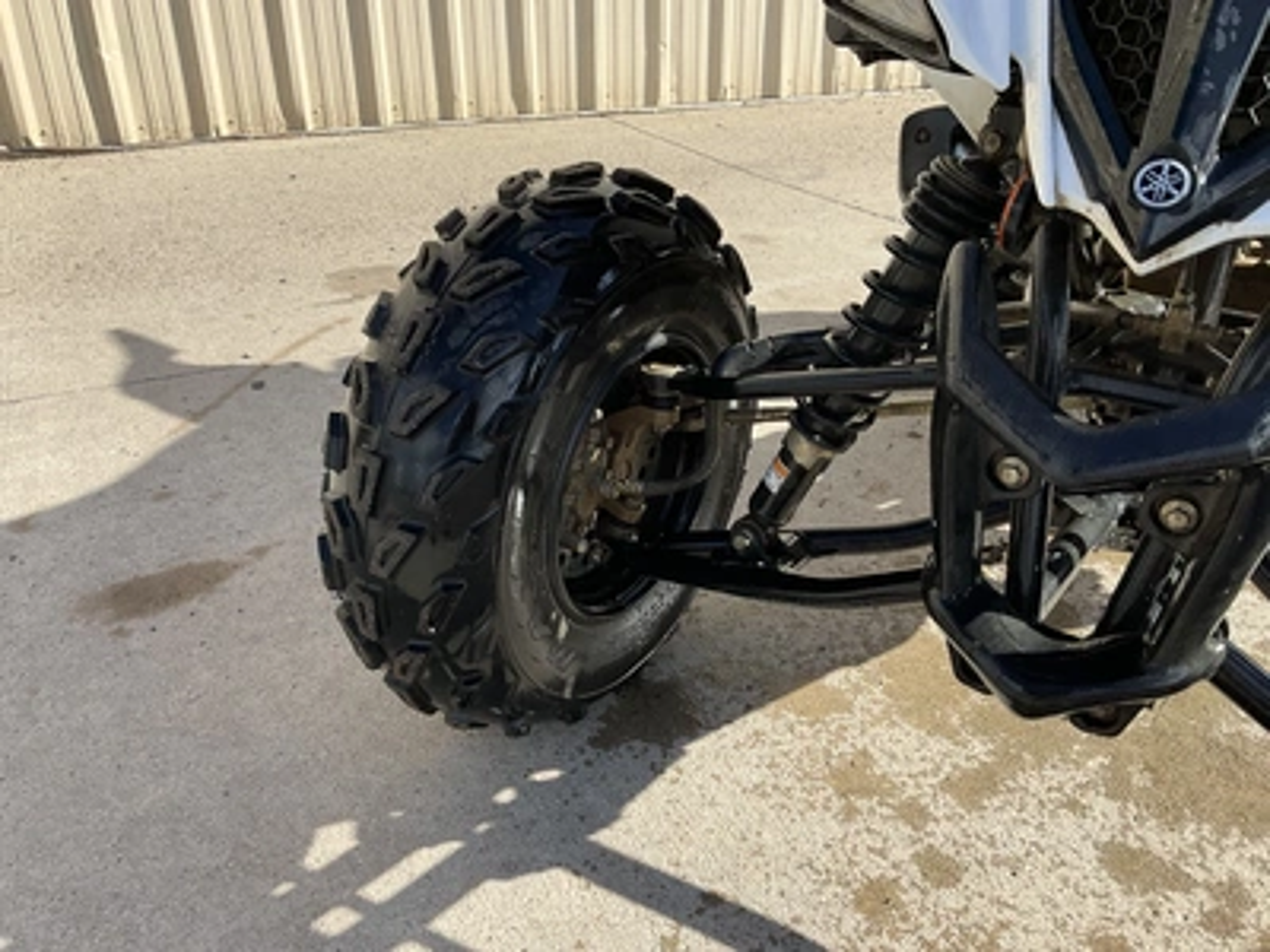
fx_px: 1064
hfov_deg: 61.7
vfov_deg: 48.2
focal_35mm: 29
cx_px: 635
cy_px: 476
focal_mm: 3
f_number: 1.8
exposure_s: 1/962
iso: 25
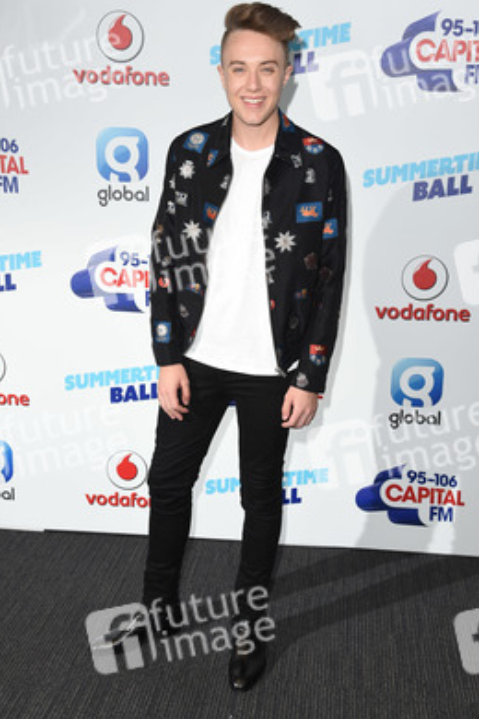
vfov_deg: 47.4
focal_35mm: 41
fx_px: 818
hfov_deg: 32.6
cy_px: 354
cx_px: 235
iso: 800
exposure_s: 1/250
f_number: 5.6
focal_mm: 40
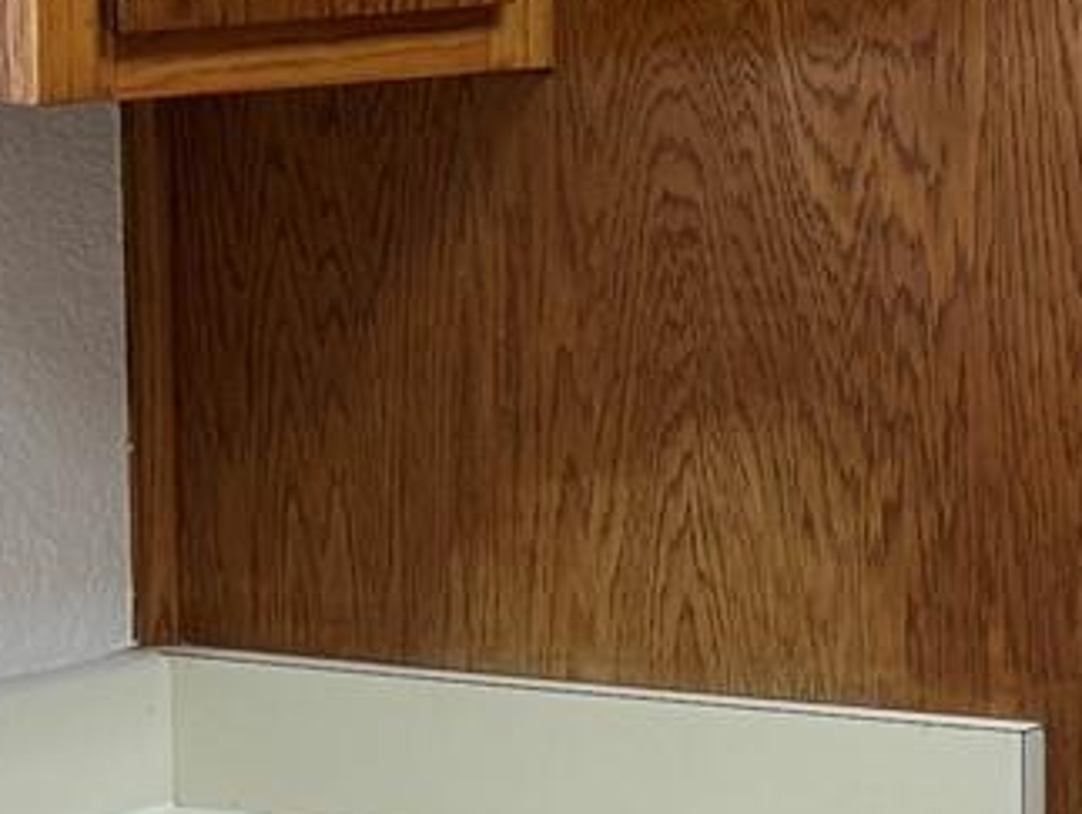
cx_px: 2362
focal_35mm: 152
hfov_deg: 11.3
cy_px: 137
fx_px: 4756
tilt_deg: -6.3
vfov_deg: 9.8
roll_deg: -1.2
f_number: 1.78
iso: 100
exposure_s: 1/120
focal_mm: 6.76
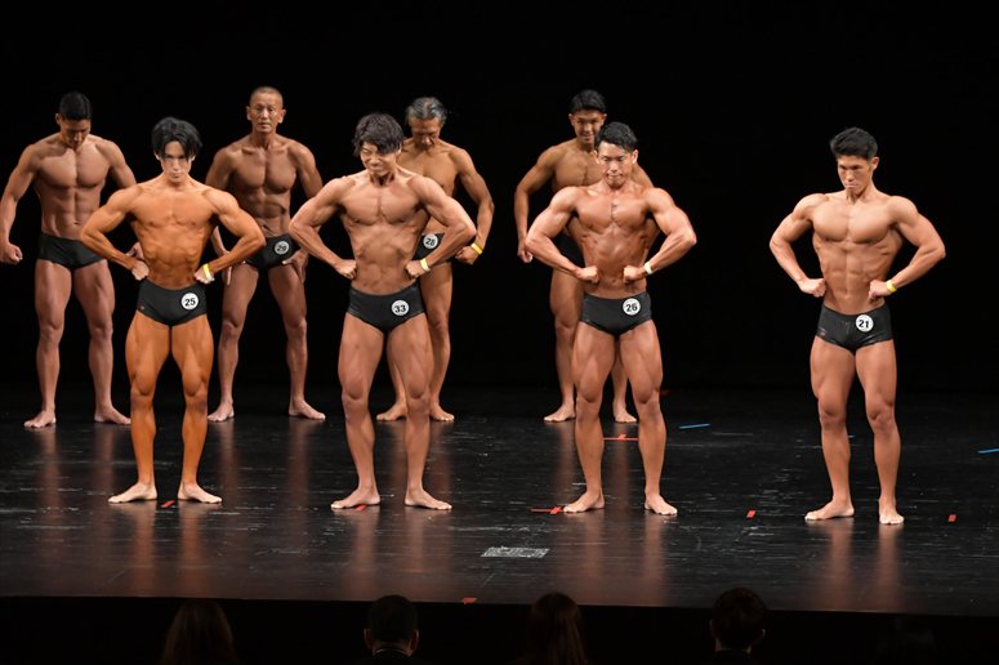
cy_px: 332
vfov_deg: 7.5
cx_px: 500
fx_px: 5076
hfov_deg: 11.2
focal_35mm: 183
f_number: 5.6
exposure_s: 1/400
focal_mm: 122
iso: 3200
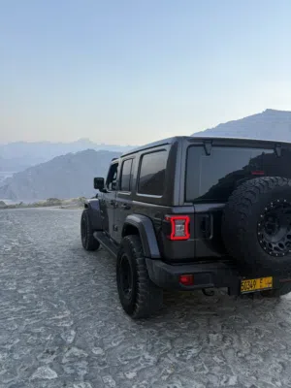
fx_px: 291
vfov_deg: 67.3
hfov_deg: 53.1
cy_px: 194
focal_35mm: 26
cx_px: 146
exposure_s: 1/1064
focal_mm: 5.96
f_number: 1.6
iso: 50
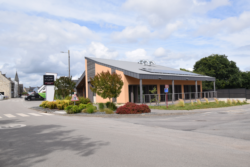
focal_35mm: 30
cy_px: 84
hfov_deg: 61.9
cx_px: 125
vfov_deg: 43.6
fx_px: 208
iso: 200
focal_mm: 20
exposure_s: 1/400
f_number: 10
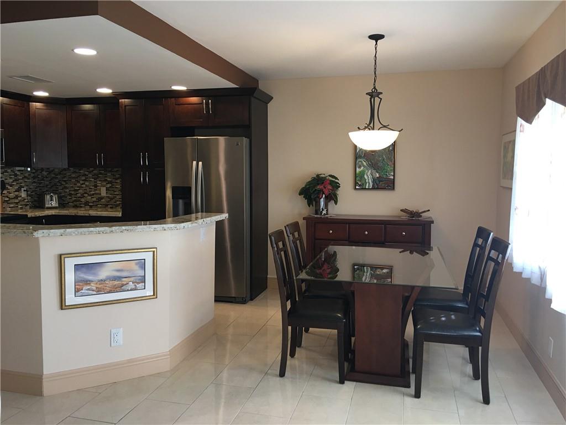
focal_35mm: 29
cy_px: 212
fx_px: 474
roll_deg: -0.2
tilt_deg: -3.3
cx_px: 283
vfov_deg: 48.2
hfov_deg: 61.7
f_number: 2.2
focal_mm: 4.15
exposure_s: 1/15
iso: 40
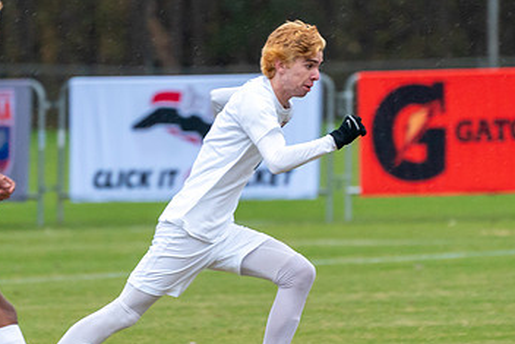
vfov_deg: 1.5
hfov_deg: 2.2
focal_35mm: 927
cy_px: 215
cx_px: 267
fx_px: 13266
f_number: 5.6
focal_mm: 400
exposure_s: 1/800
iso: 2500
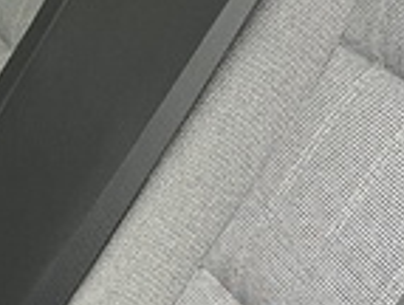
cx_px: -130
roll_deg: -3.9
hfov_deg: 13.1
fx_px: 1697
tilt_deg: -24.9
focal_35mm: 145
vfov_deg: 10.0
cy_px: 449
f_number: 1.6
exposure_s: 1/88
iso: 125
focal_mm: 5.1
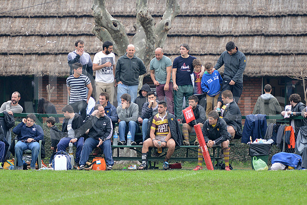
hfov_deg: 7.6
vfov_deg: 5.1
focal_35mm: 270
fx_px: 2303
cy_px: 102
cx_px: 154
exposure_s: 1/400
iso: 1000
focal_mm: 270
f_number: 4
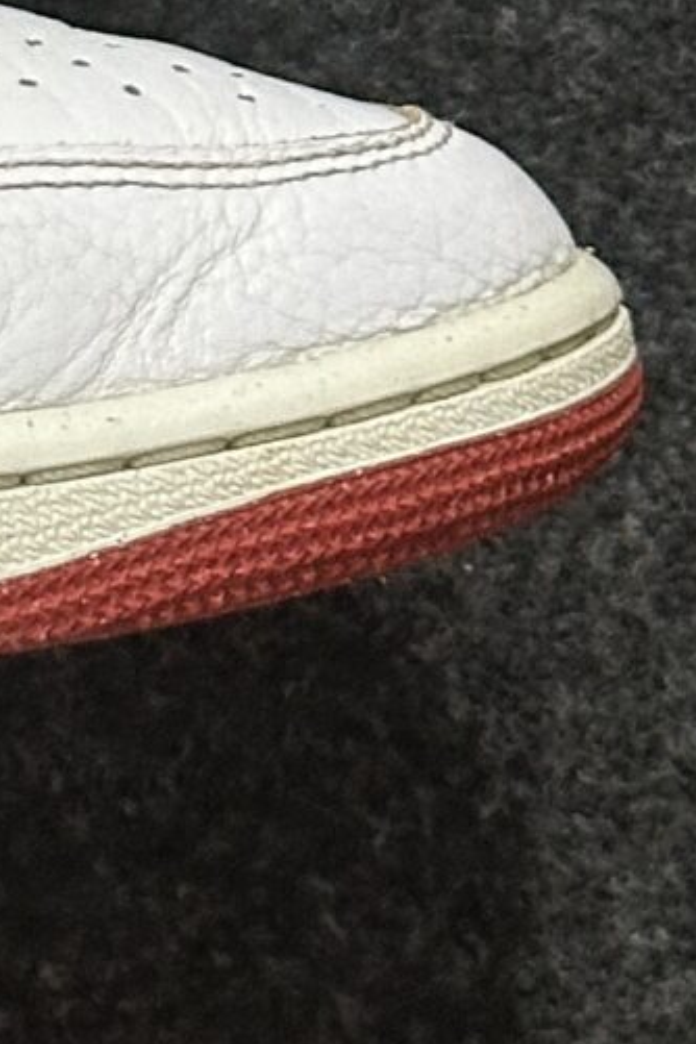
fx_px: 7394
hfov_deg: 5.3
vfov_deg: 7.9
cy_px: -606
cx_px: -848
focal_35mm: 255
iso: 250
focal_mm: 6.86
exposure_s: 1/50
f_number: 1.78
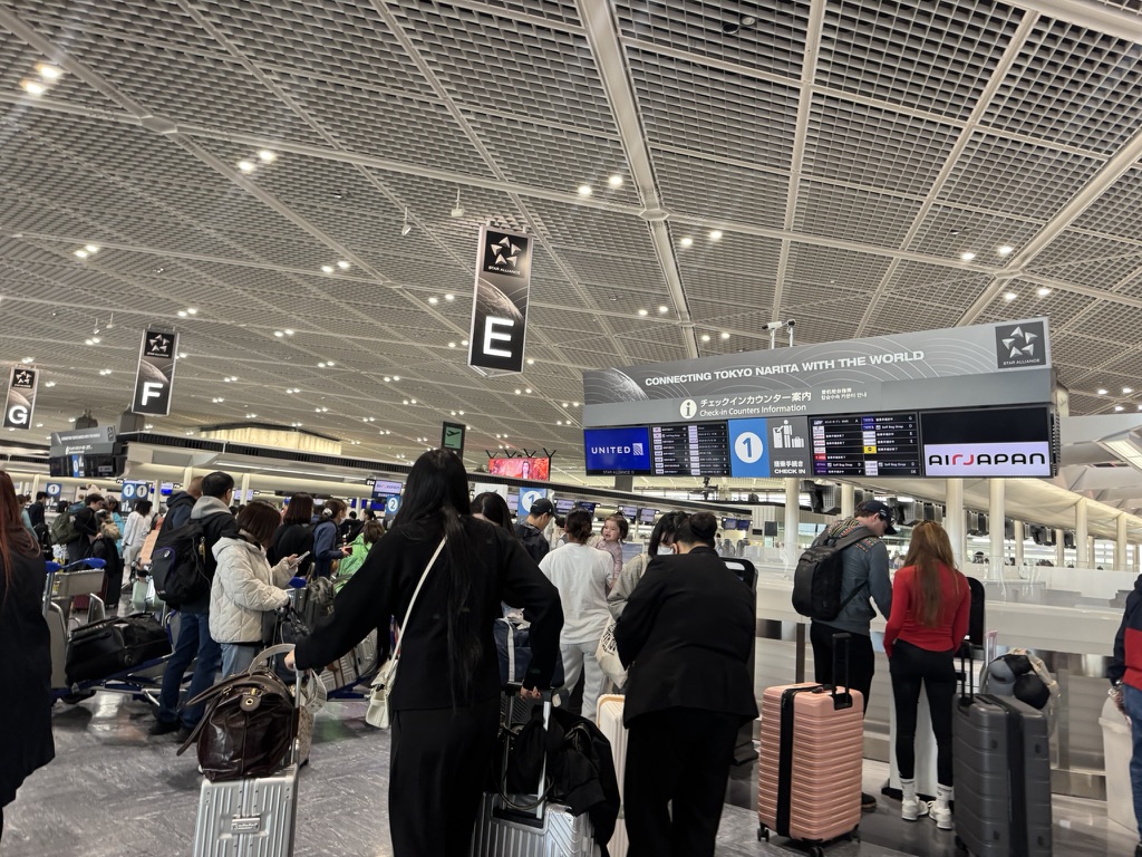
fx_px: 792
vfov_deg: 56.8
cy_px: 428
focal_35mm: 24
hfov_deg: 71.6
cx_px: 571
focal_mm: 6.76
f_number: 1.78
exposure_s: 1/50
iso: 160
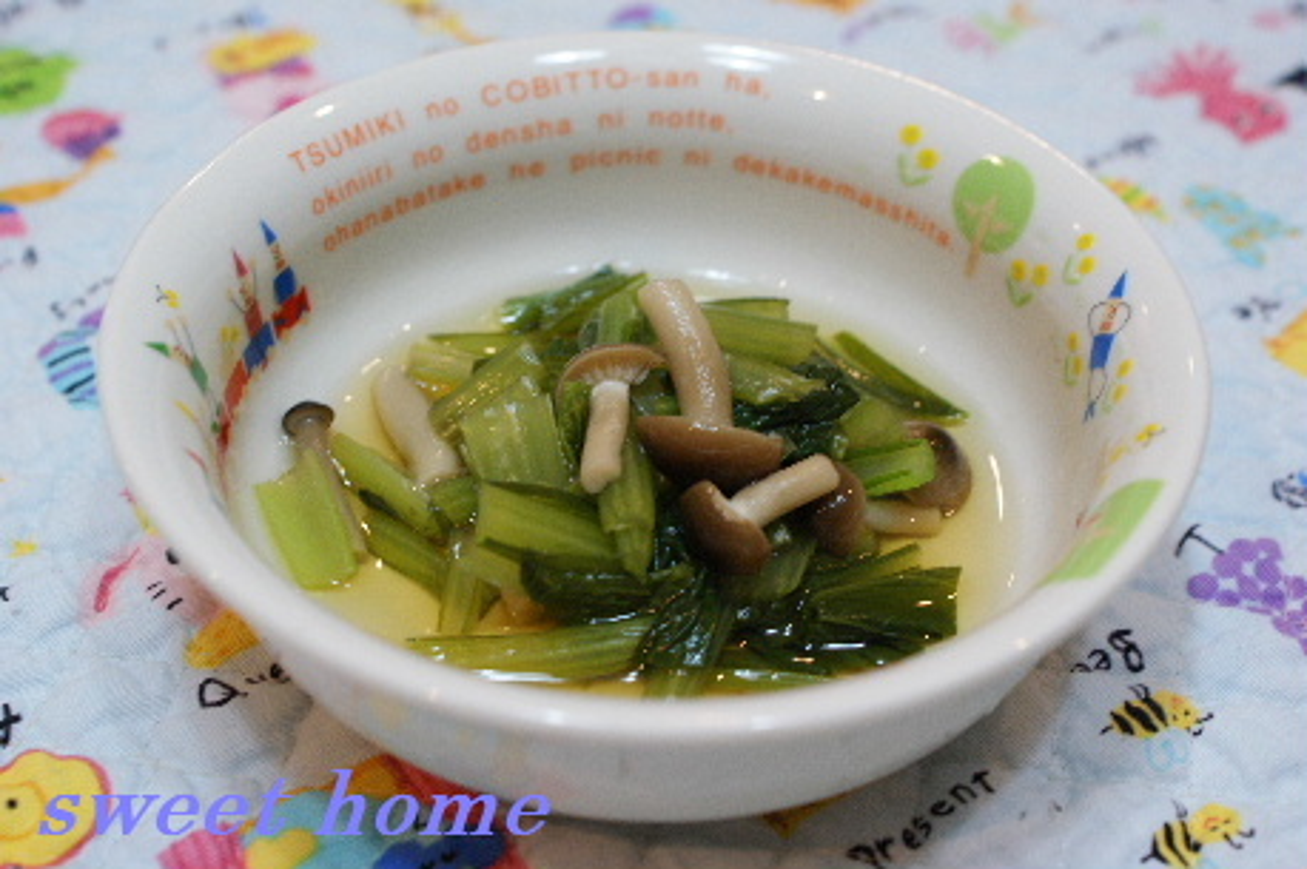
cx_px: 654
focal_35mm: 52
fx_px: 1904
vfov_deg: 25.7
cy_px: 434
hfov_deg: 37.9
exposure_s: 1/20
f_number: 5.6
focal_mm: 35
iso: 400
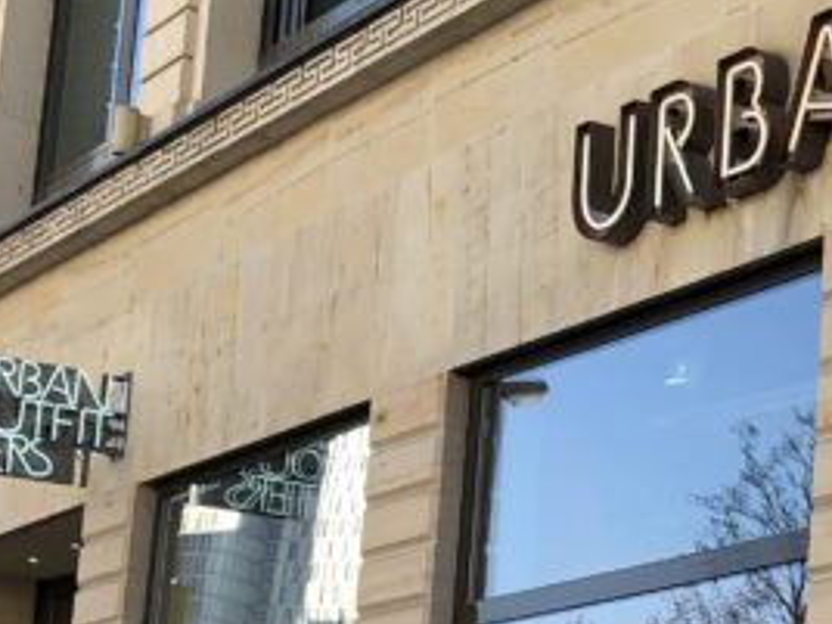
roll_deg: -0.5
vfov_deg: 13.7
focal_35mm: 107
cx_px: 1161
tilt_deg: +12.0
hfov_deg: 17.0
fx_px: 2572
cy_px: 537
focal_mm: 3.99
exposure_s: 1/385
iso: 20
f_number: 1.8
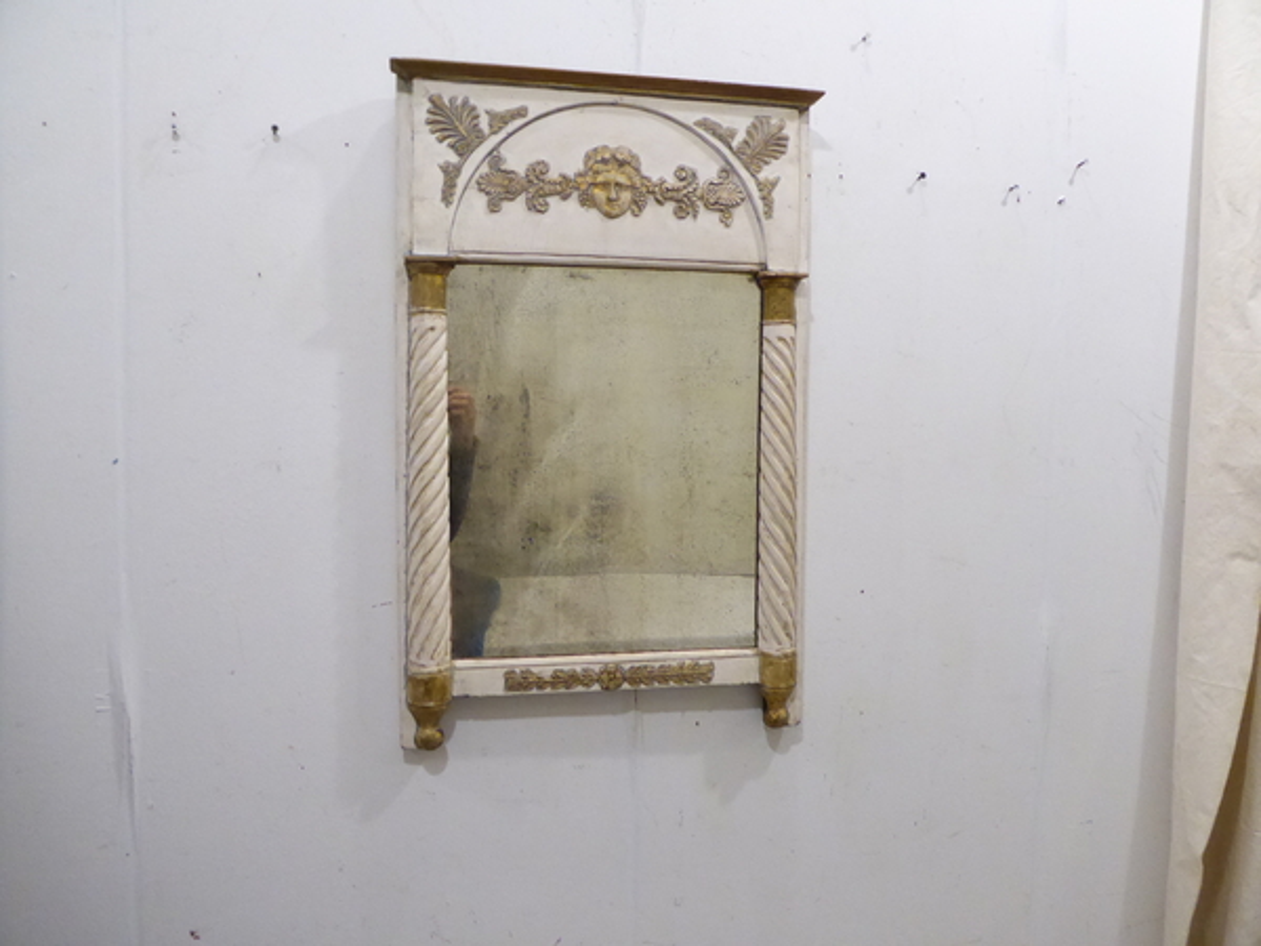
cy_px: 473
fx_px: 1056
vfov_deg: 48.2
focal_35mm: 29
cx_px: 630
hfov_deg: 61.7
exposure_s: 1/50
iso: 800
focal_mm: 5
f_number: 3.5
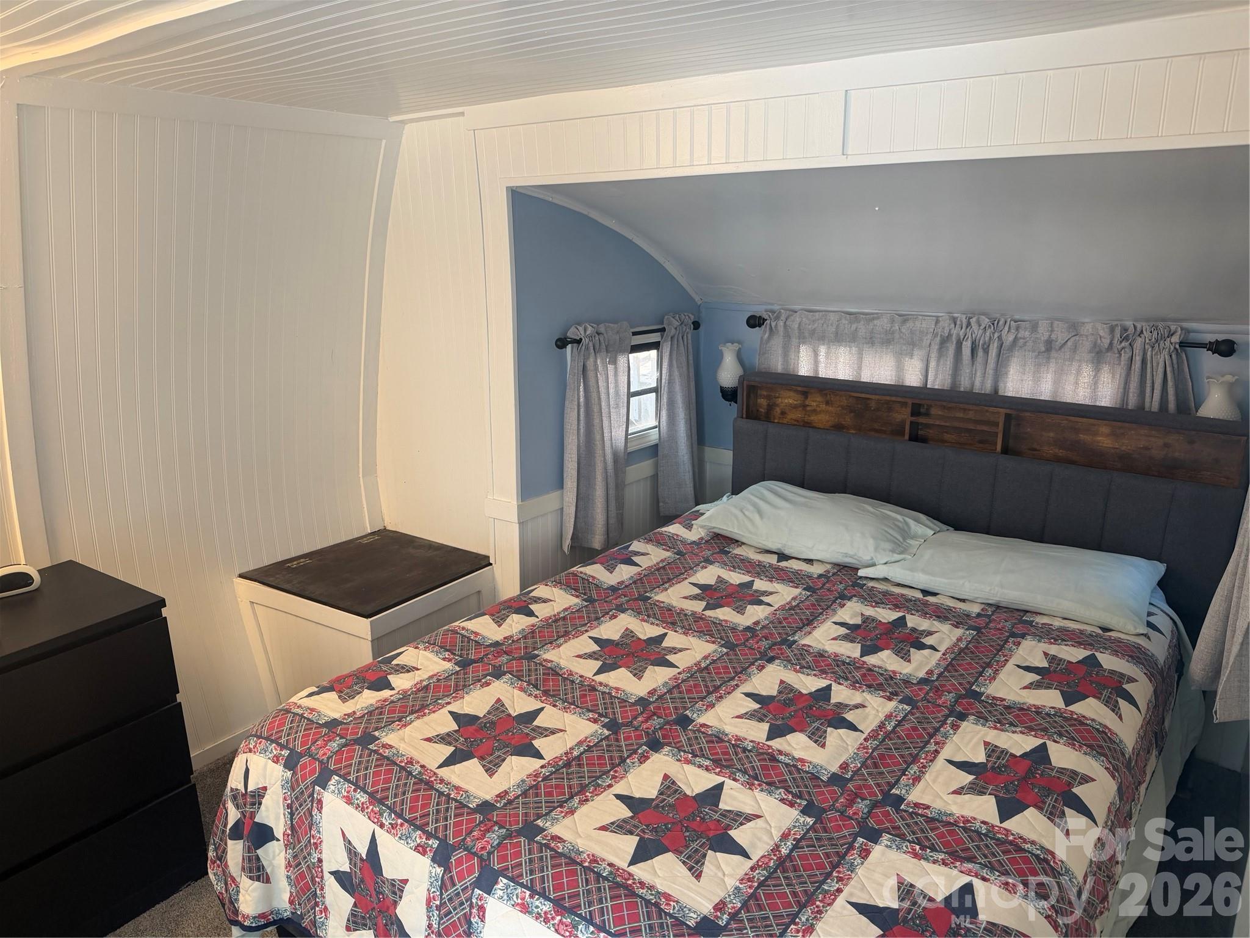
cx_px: 625
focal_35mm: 24
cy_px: 469
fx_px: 867
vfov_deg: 56.8
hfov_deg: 71.6
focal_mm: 6.76
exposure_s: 1/60
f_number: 1.78
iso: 160
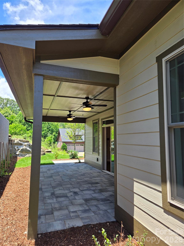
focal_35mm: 23
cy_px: 123
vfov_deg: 73.9
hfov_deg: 58.9
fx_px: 163
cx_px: 92
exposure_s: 1/771
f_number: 1.8
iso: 25
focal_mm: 5.4
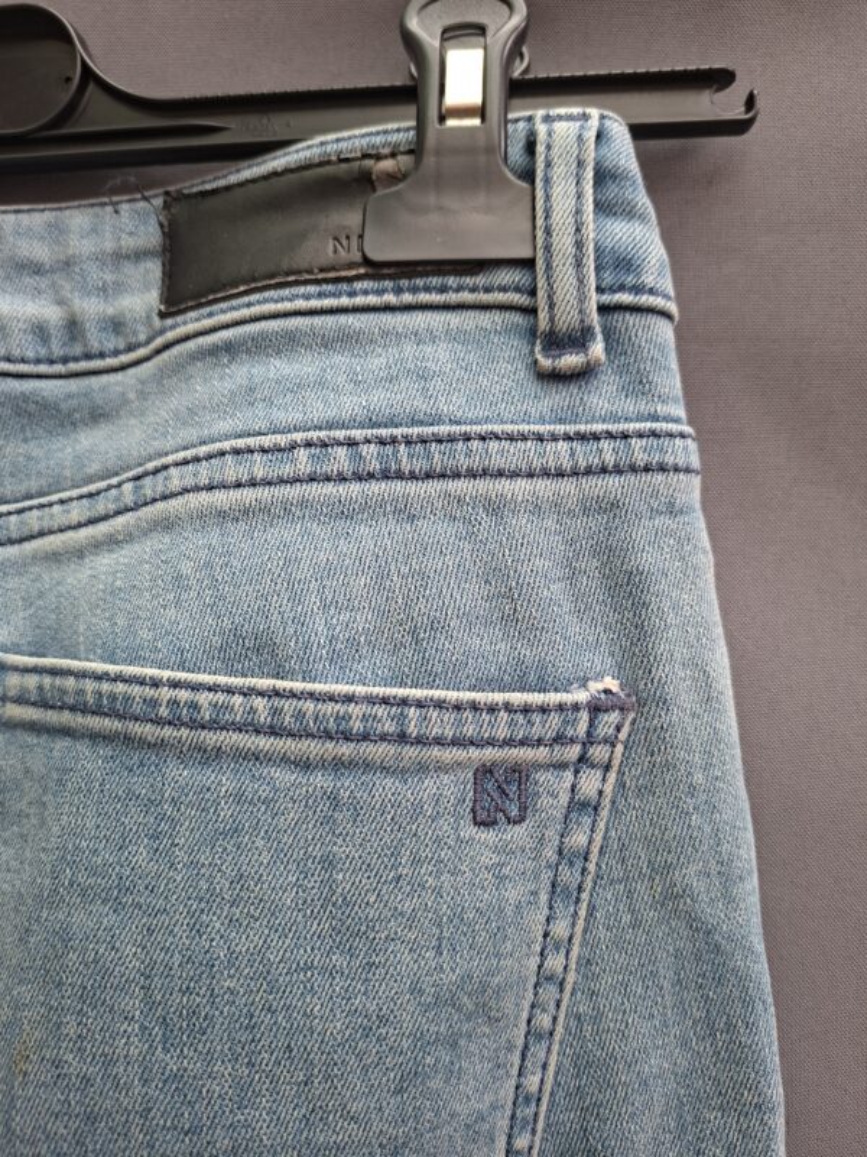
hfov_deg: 58.9
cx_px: 434
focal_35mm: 23
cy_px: 578
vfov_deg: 73.9
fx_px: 768
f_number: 1.8
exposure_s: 1/100
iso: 50
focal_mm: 5.54
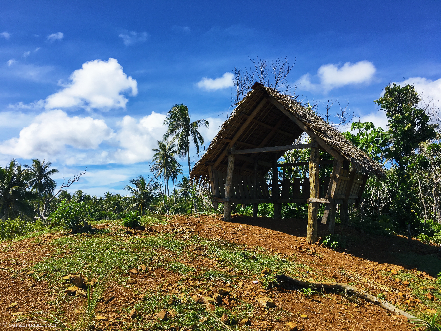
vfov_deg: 48.2
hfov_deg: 61.7
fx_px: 369
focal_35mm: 29
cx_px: 220
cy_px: 166
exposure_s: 1/2000
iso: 25
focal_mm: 4.15
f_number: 2.2
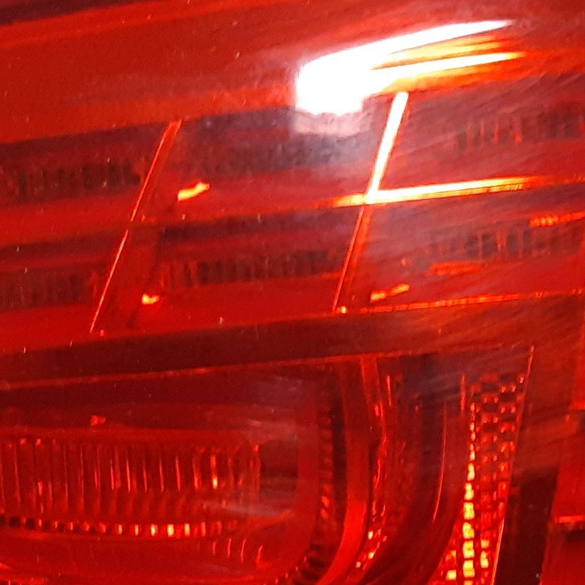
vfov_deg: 29.0
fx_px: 1109
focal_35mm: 58
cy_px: 455
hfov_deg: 26.8
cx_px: 664
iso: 250
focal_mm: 3.93
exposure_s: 1/50
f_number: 1.7
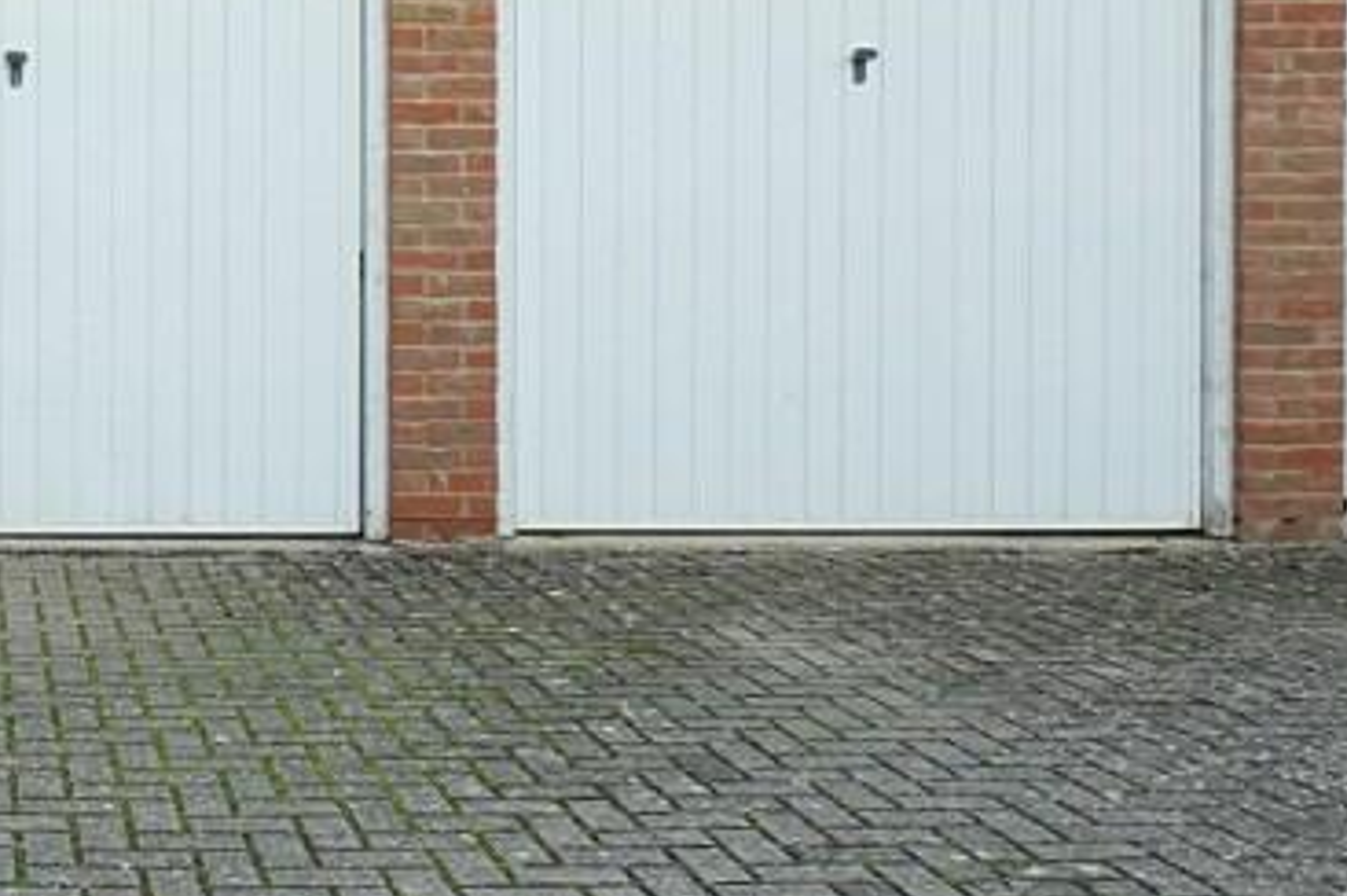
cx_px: -18
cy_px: 264
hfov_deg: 34.0
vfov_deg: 25.3
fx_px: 1981
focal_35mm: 53
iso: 640
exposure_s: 1/125
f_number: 13
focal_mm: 13
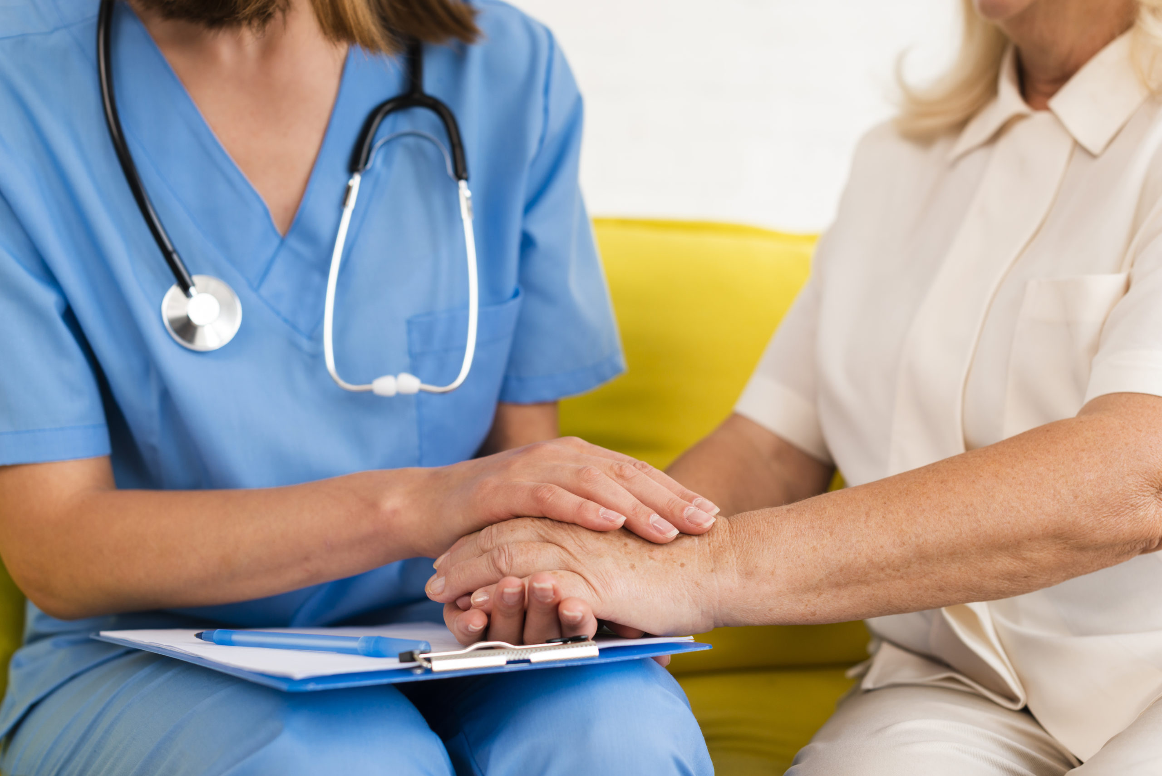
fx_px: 1614
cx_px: 581
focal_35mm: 50
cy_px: 388
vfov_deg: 27.0
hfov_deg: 39.6
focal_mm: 50
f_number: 3.5
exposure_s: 1/160
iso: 250
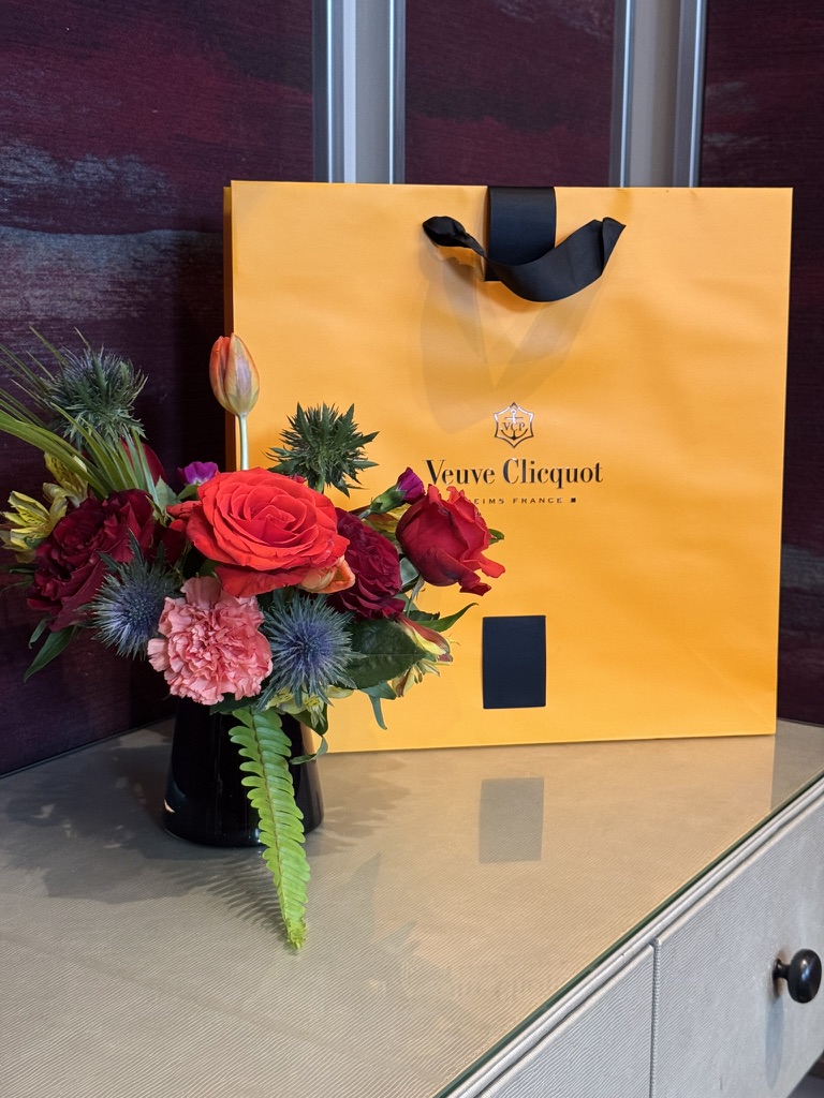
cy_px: 549
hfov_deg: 30.3
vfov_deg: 39.7
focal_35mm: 48
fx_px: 1523
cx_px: 412
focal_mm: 6.76
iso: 250
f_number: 1.78
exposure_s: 1/60
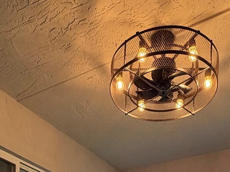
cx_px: 121
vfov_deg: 23.5
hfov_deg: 40.4
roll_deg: -0.2
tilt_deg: +3.8
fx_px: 312
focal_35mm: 47
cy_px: 270
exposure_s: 1/120
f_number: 2.2
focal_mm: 2.22
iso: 125
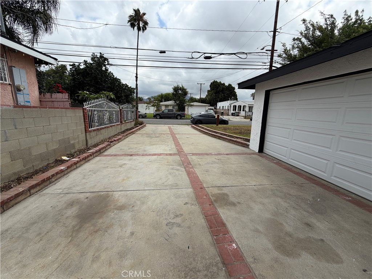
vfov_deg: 85.7
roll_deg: -0.3
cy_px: 140
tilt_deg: -10.9
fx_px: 150
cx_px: 186
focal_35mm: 14
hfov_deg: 102.1
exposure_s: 1/789
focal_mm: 2.22
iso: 20
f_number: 2.2
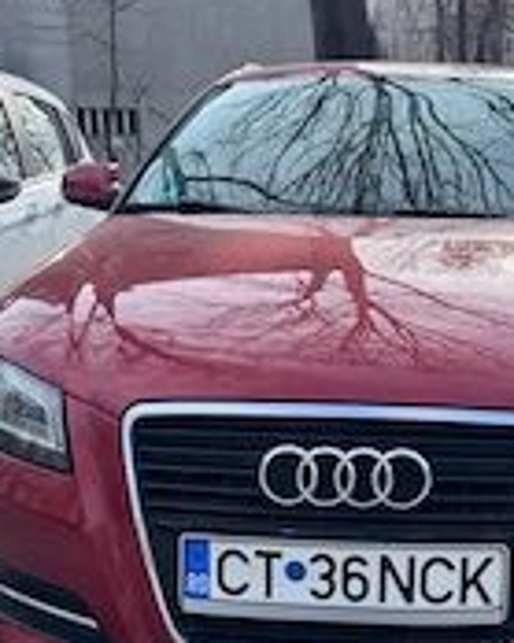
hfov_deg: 27.7
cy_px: 484
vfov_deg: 34.0
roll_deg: +1.2
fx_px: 1028
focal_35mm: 54
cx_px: 381
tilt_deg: -14.6
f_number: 1.78
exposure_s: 1/1980
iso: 80
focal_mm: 6.76
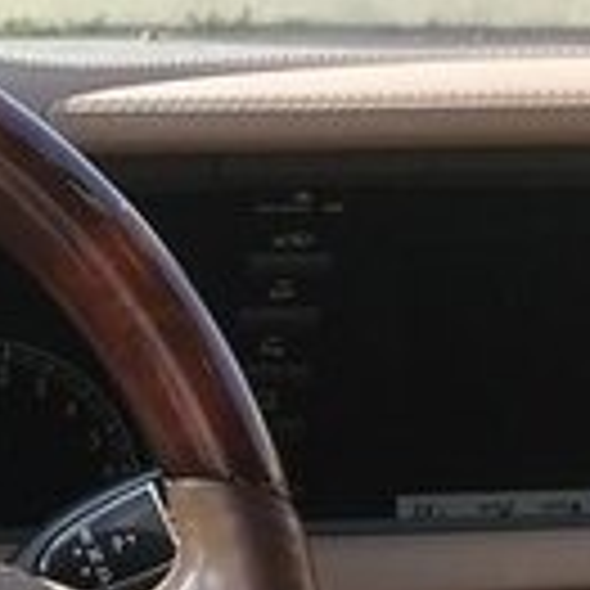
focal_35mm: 129
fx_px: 2488
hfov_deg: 13.2
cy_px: 917
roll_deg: +0.2
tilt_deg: -25.8
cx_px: -117
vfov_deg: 12.7
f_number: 2.2
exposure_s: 1/126
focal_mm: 4.15
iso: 25
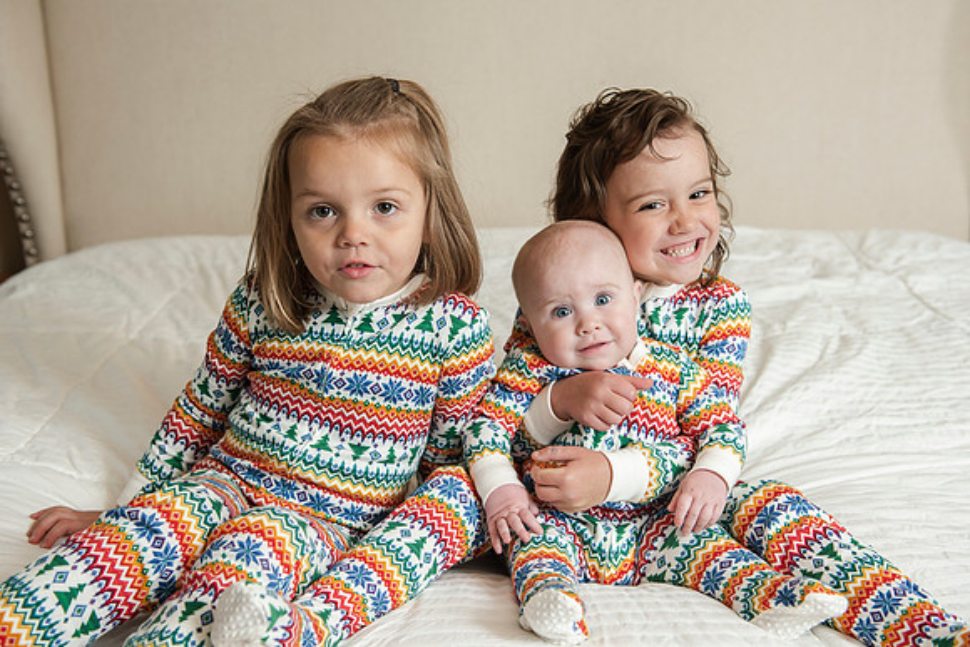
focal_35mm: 44
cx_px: 489
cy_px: 309
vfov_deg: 30.6
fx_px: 1184
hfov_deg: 44.6
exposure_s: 1/160
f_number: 4.5
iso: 400
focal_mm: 42
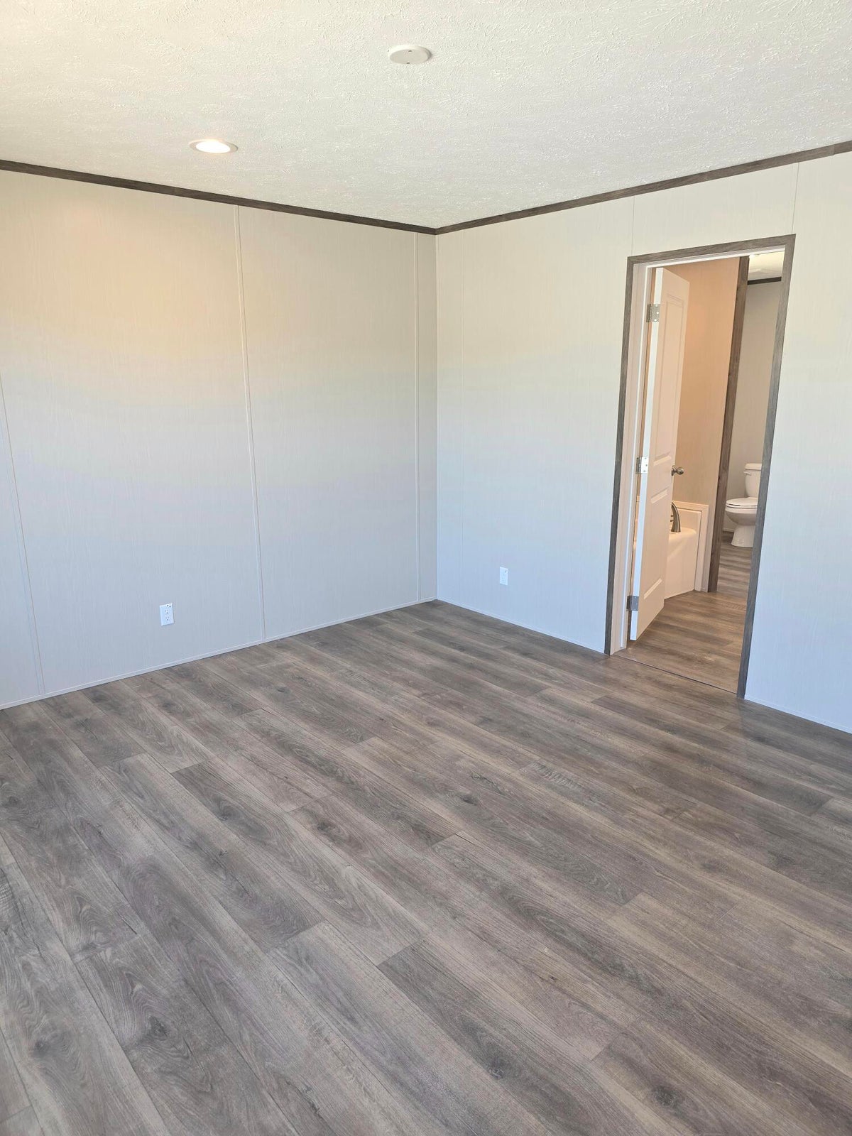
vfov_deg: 73.9
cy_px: 568
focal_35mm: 23
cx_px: 426
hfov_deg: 58.9
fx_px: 755
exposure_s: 1/60.2
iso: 50
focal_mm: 6.3
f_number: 1.7
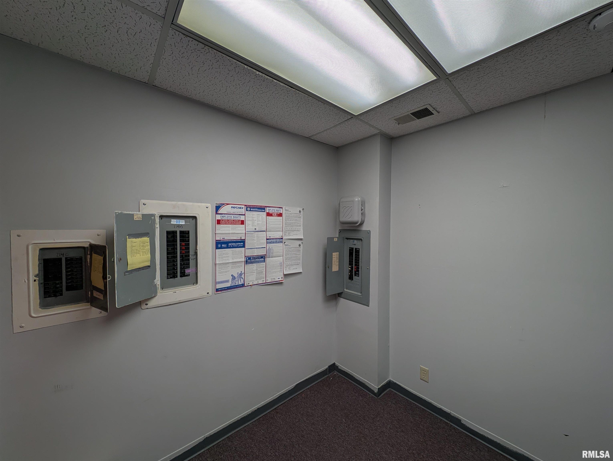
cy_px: 230
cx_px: 306
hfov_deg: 110.5
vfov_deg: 94.6
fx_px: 213
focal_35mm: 12
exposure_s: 1/147
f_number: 1.95
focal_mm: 2.23
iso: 26
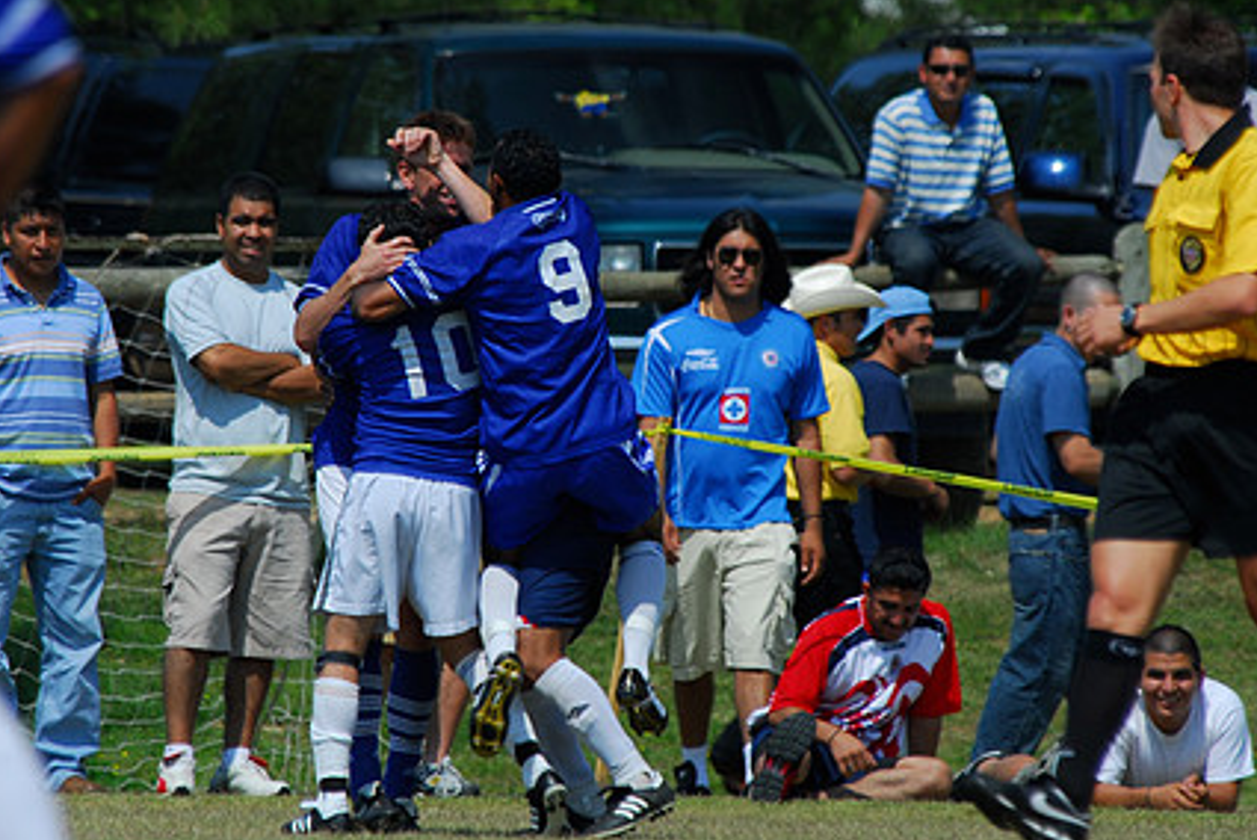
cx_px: 603
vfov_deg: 1.7
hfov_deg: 2.5
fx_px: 28615
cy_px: 314
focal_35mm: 819
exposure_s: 1/160
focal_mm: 400
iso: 100
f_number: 6.3
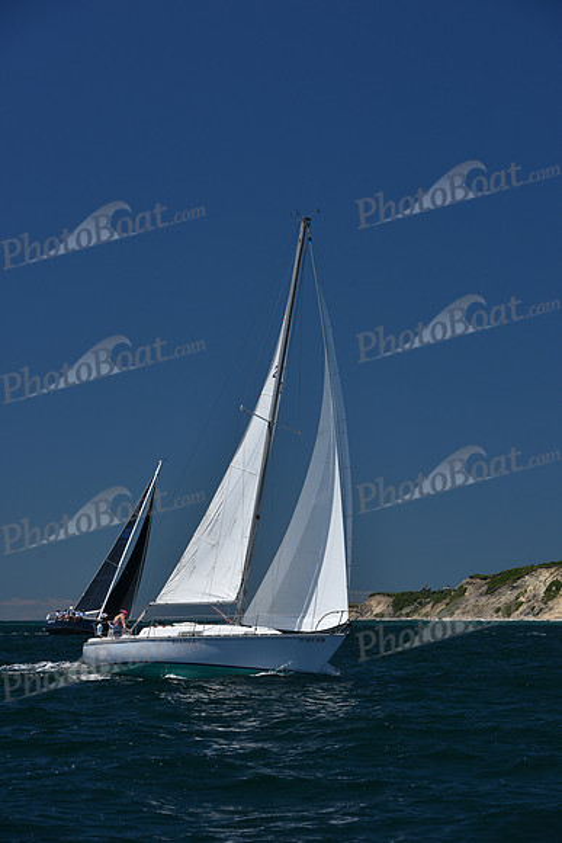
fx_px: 2293
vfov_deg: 20.8
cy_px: 422
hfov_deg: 14.0
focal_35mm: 98
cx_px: 281
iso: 250
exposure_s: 1/800
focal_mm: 98
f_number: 7.1
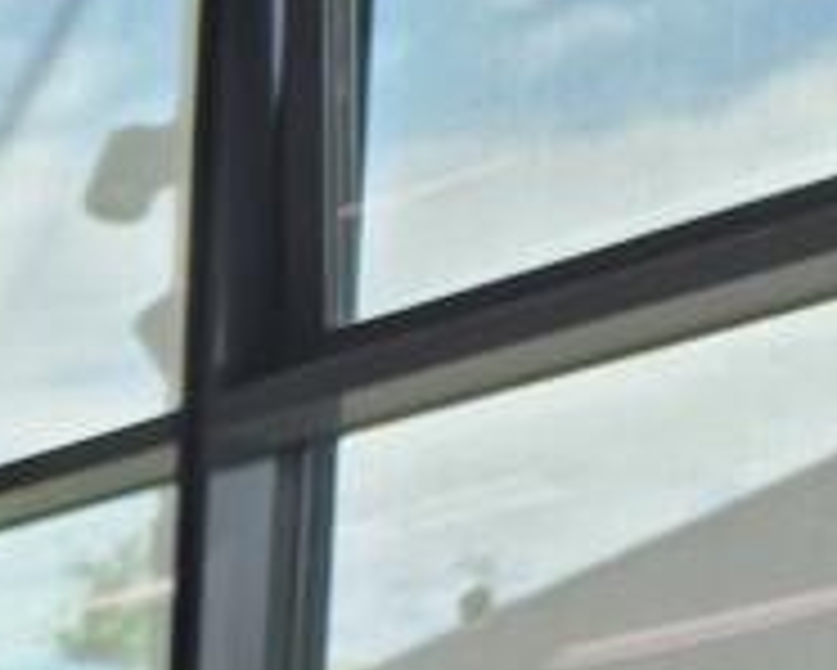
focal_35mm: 139
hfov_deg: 10.2
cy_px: 1929
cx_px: -1678
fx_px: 3445
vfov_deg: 9.2
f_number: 1.8
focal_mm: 5.4
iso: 200
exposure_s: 1/100
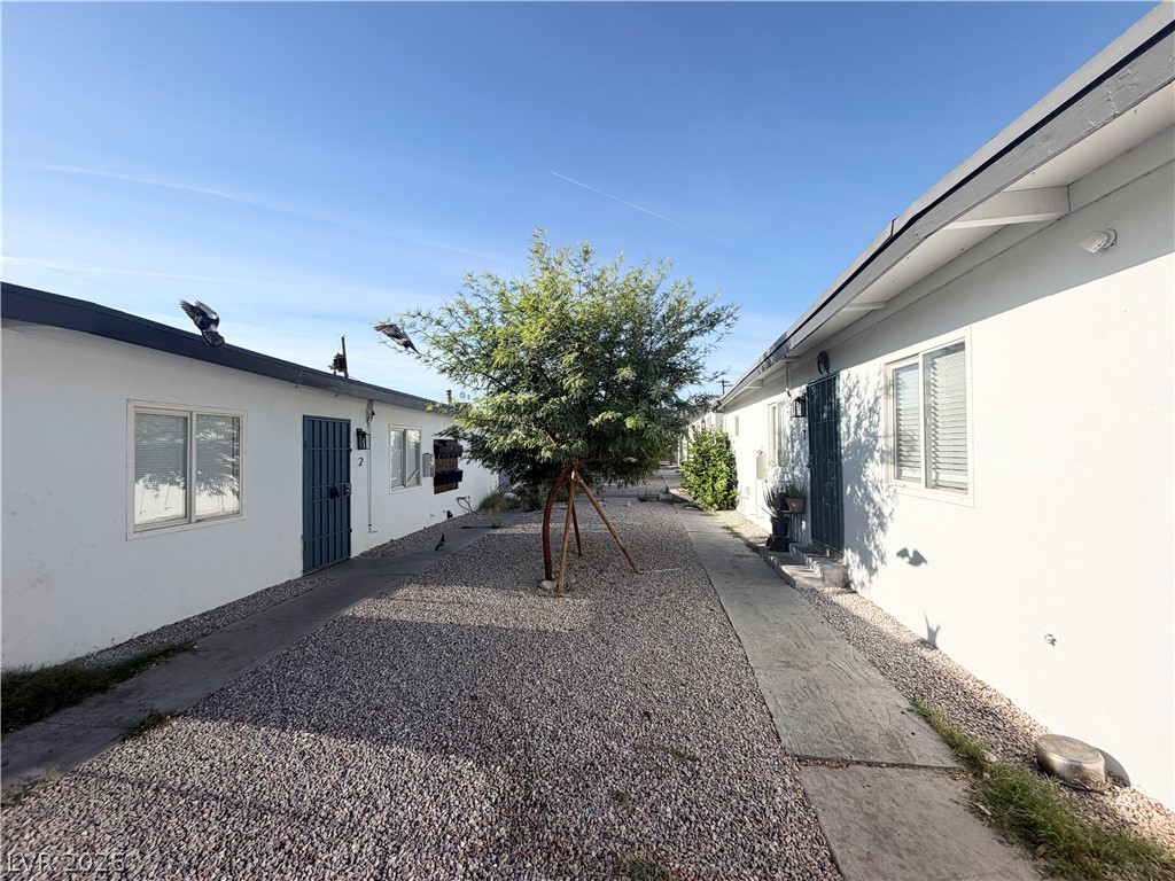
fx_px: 475
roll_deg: +1.2
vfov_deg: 85.7
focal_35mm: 14
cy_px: 440
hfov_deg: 102.1
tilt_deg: +2.5
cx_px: 588
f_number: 2.2
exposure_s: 1/942
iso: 20
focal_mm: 2.22
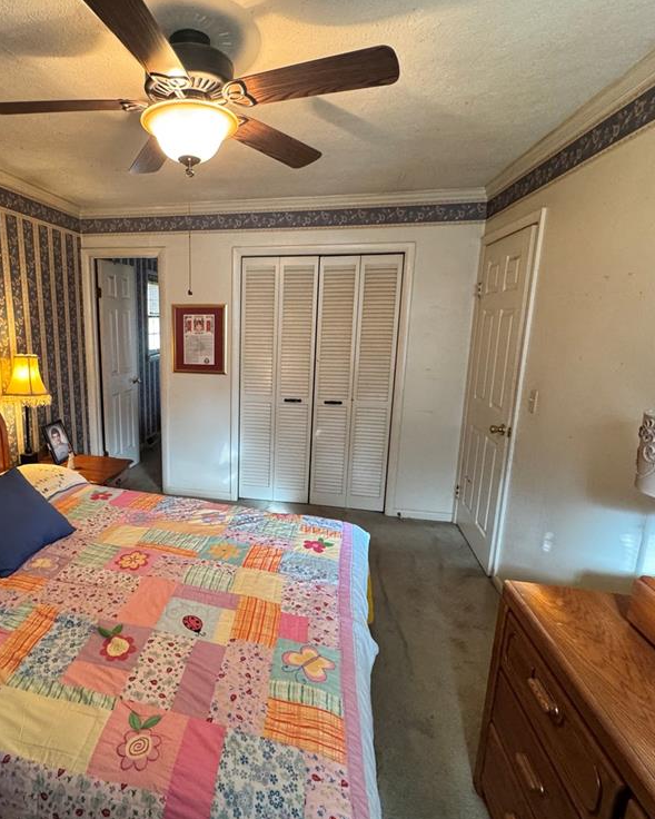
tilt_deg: -11.2
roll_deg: +0.4
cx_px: 210
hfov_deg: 68.6
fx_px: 460
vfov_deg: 83.3
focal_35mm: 19
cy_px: 407
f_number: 2.2
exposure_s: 1/60
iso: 500
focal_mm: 2.22
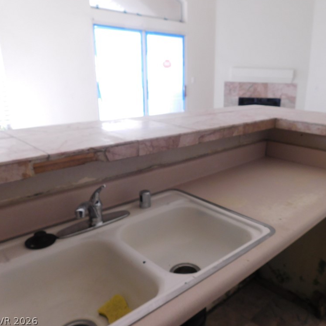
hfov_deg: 54.7
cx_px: 213
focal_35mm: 29
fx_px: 309
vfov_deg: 55.6
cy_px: 161
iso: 125
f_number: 3
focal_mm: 4.1
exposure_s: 1/60
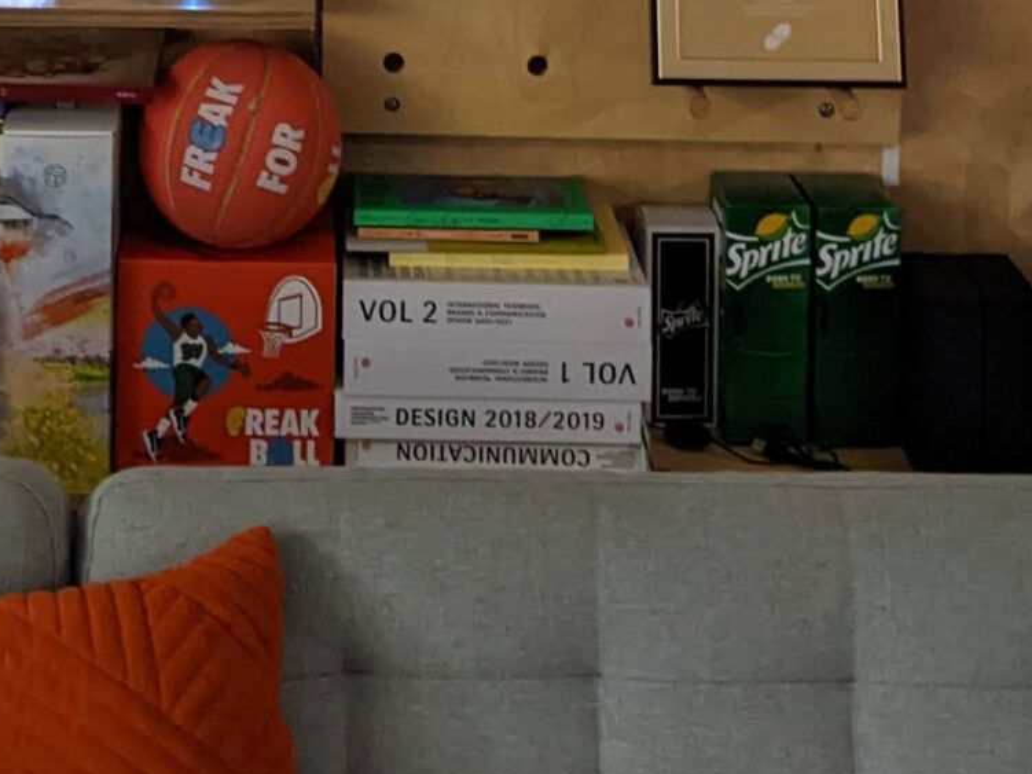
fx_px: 2742
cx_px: 220
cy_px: -485
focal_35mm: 92
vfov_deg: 14.6
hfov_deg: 21.1
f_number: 1.73
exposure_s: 1/24
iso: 463
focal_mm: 4.38
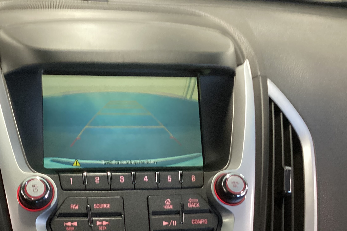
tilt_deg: -29.7
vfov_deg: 28.1
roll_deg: -3.9
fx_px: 453
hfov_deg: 41.5
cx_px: 126
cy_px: 182
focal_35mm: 47
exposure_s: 1/25
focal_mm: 3.3
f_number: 2.4
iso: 400
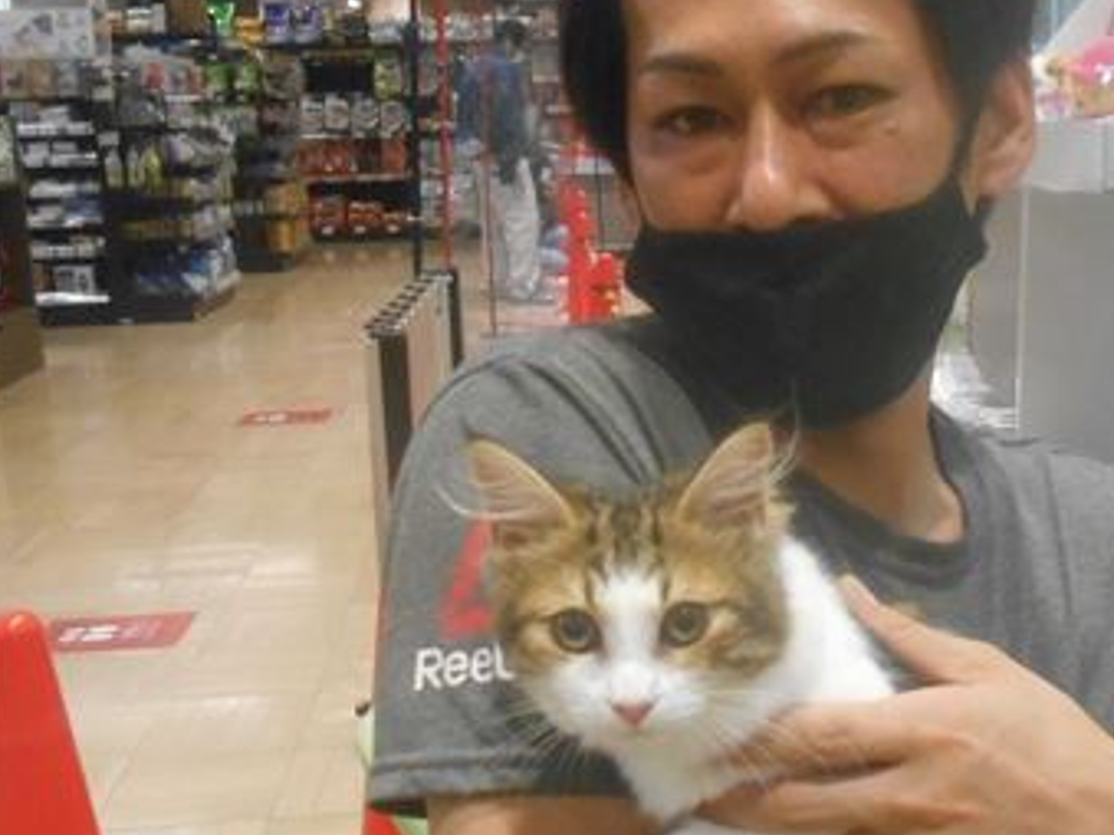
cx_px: 808
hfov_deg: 40.3
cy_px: 487
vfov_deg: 31.4
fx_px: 1480
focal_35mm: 46
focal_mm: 4.6
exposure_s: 1/160
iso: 800
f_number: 3.2
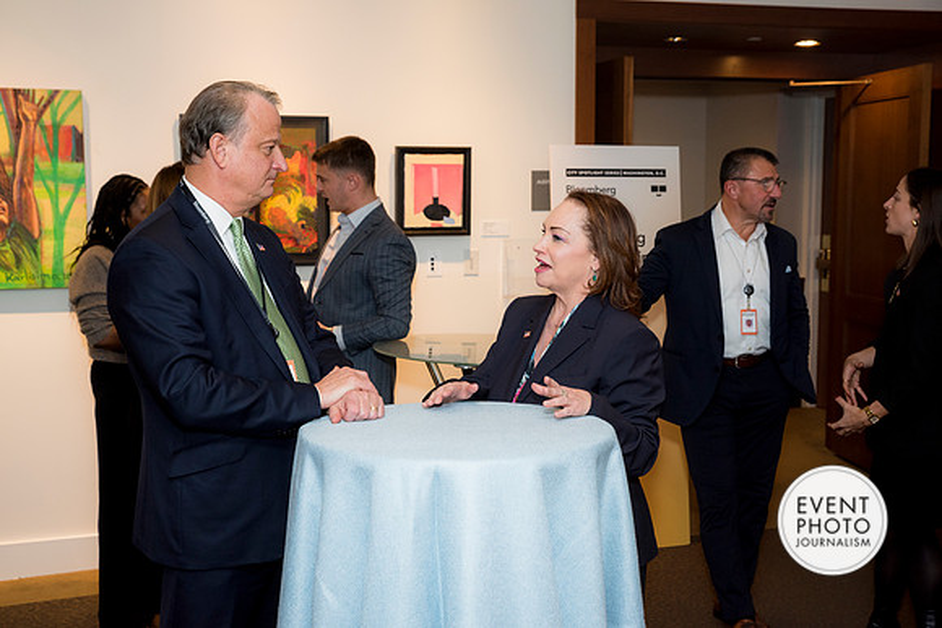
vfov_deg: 27.9
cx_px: 471
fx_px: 1263
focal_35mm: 48
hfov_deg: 40.9
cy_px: 314
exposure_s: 1/125
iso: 800
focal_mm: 48
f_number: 5
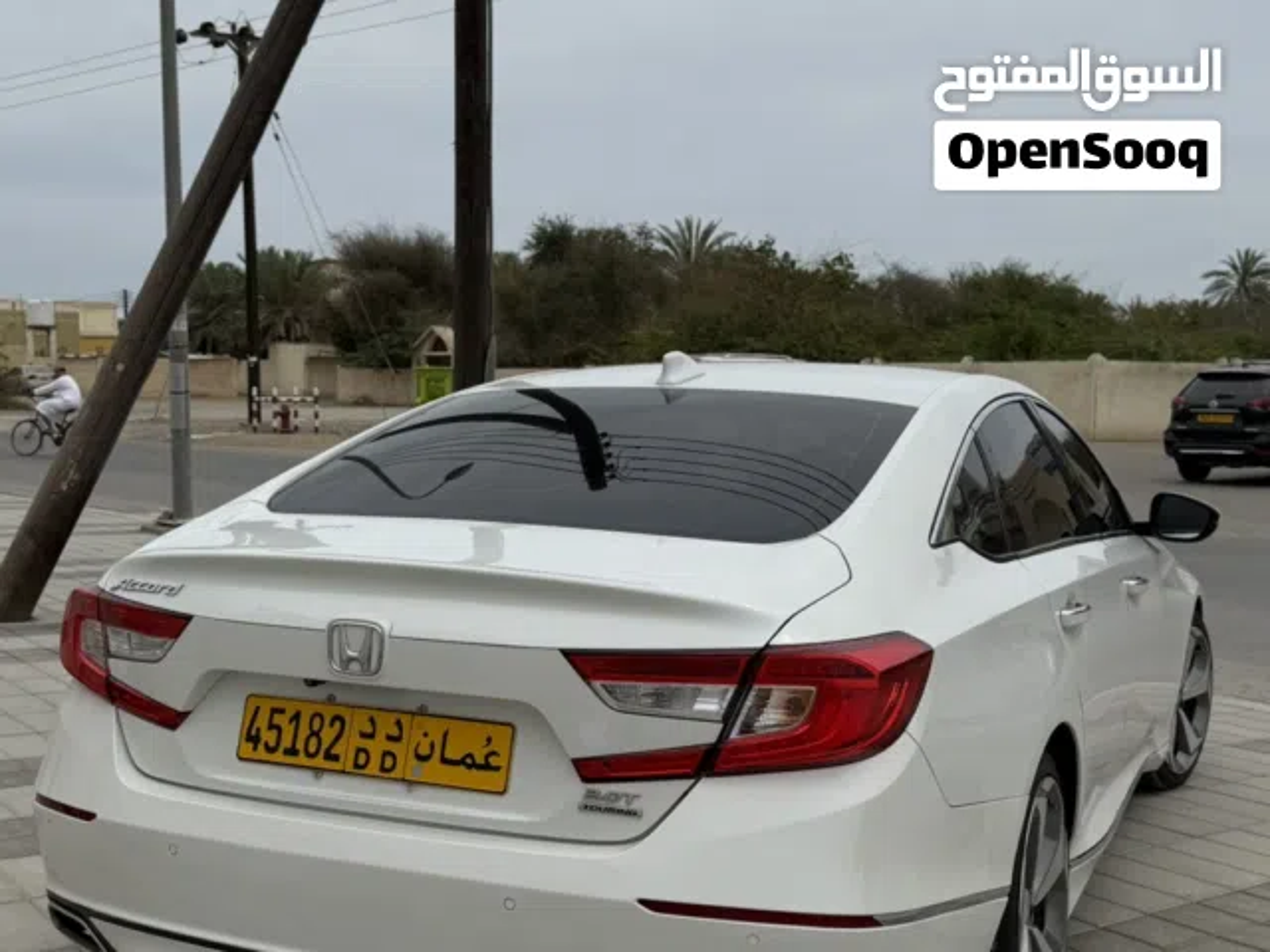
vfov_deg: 56.8
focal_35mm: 24
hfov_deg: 71.6
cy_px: 476
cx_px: 635
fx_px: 881
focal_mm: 6.76
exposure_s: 1/9091
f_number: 1.78
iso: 80
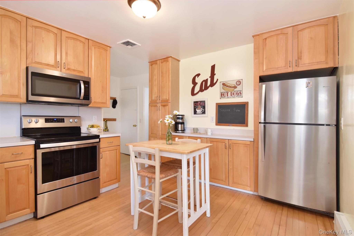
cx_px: 177
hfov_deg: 95.0
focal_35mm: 16
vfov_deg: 72.0
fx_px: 162
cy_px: 118
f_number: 8
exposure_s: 1/30
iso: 640
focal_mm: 11
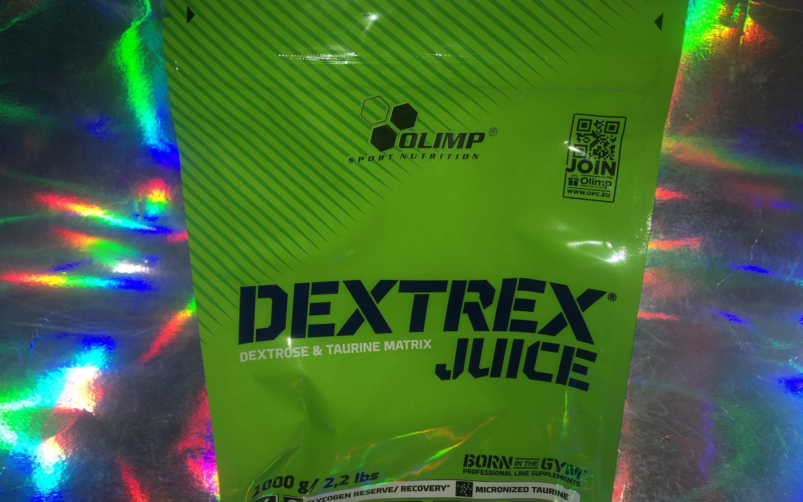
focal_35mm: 31
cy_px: 281
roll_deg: -1.7
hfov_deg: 61.2
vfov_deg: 40.5
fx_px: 678
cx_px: 403
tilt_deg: -35.9
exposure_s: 1/86
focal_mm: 4.15
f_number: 2.2
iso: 25
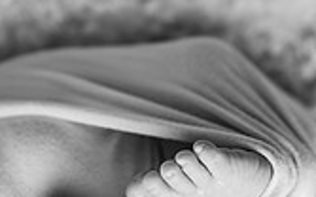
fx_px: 568
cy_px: 218
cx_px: 189
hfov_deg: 31.0
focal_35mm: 66
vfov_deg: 18.9
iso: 100
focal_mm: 24
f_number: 2.2
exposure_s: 1/160
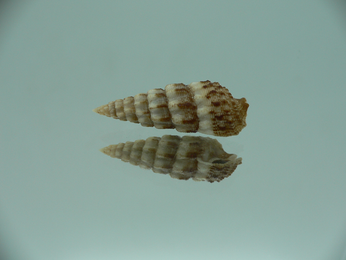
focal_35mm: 35
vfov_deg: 40.7
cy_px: 130
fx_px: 350
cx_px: 173
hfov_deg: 52.6
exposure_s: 1/60
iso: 80
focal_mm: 4.6
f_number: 2.8
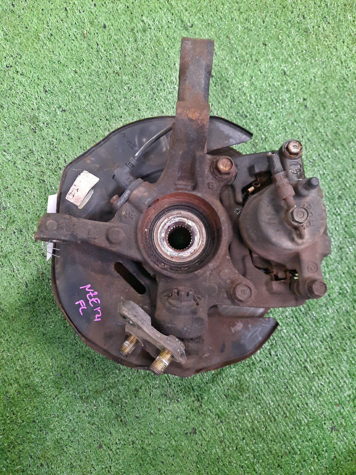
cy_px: 238
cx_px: 178
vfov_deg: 69.4
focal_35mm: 25
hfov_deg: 54.9
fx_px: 343
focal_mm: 4.6
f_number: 2
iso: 536
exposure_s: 1/25
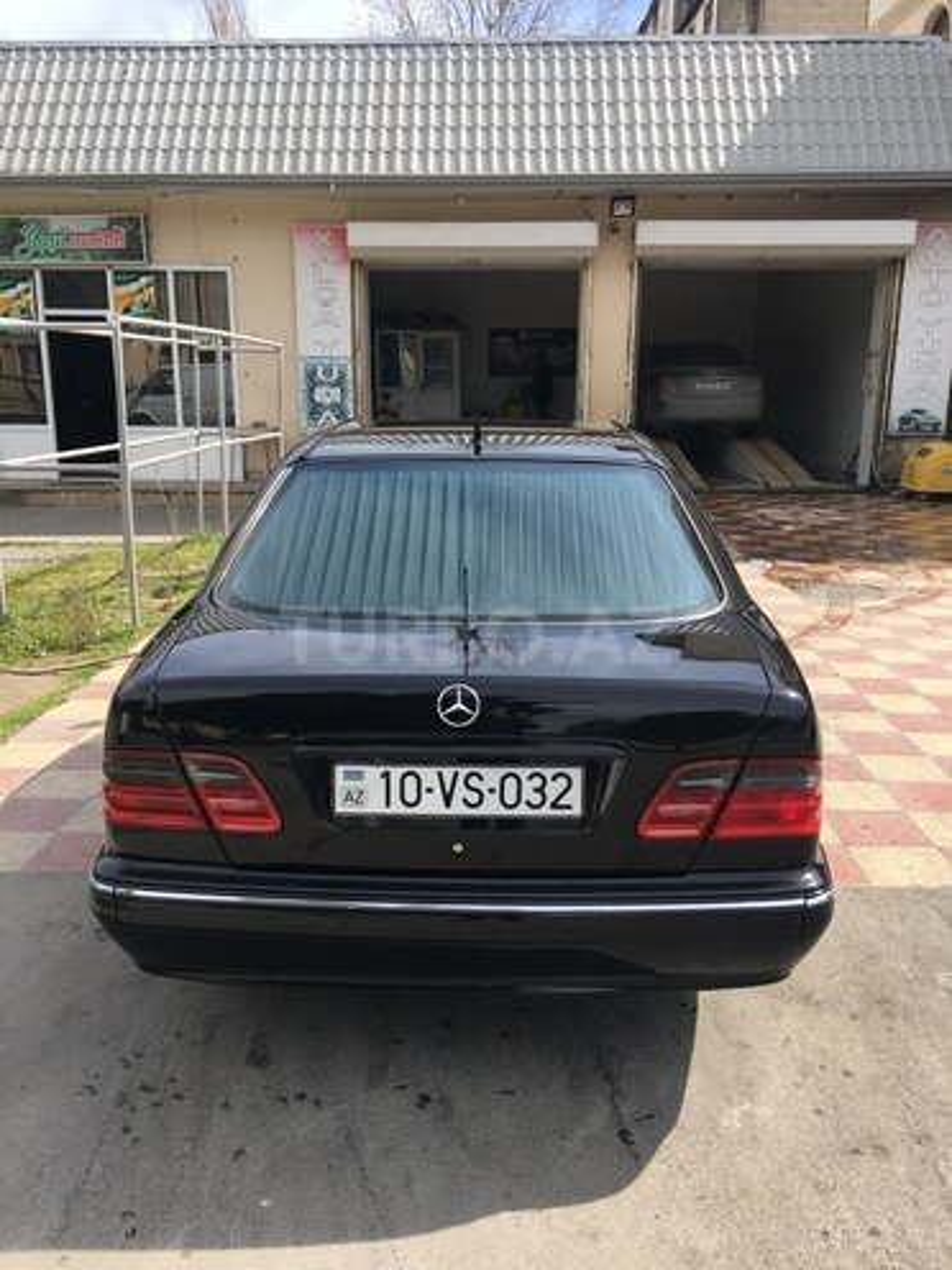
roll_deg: -0.4
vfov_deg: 61.7
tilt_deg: -13.1
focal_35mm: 29
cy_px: 635
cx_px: 476
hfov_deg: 48.2
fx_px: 1063
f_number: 2.2
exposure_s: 1/884
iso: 25
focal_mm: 4.15
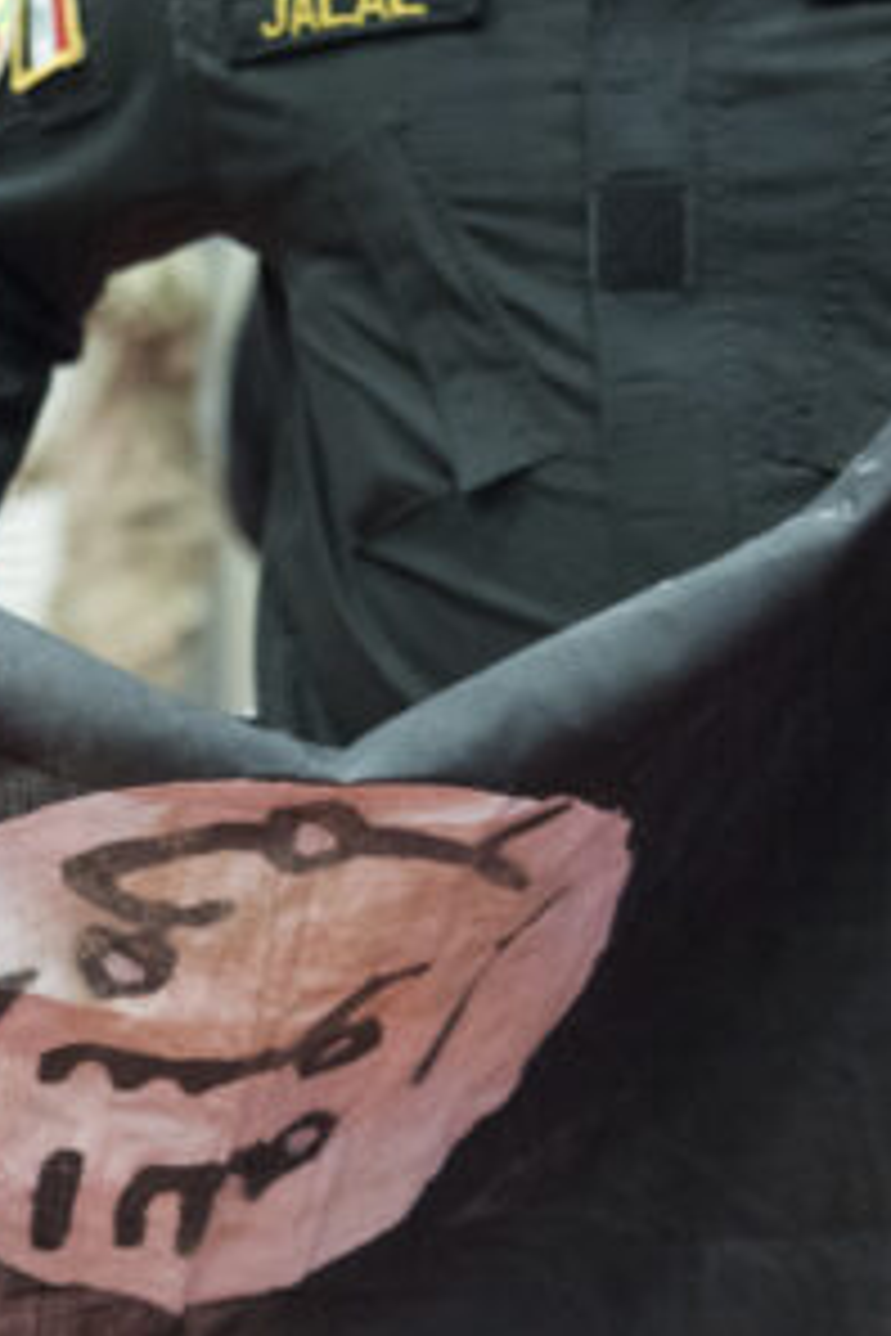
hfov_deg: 13.2
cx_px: -18
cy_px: 1050
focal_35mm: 102
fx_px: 3786
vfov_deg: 19.8
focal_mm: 40
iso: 2500
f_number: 2.8
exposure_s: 1/80
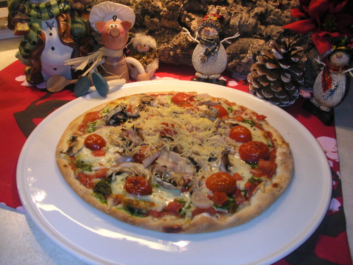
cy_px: 132
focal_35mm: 37
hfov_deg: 50.1
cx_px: 176
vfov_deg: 38.7
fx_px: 377
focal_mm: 5.6
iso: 100
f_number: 2.7
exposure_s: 1/30
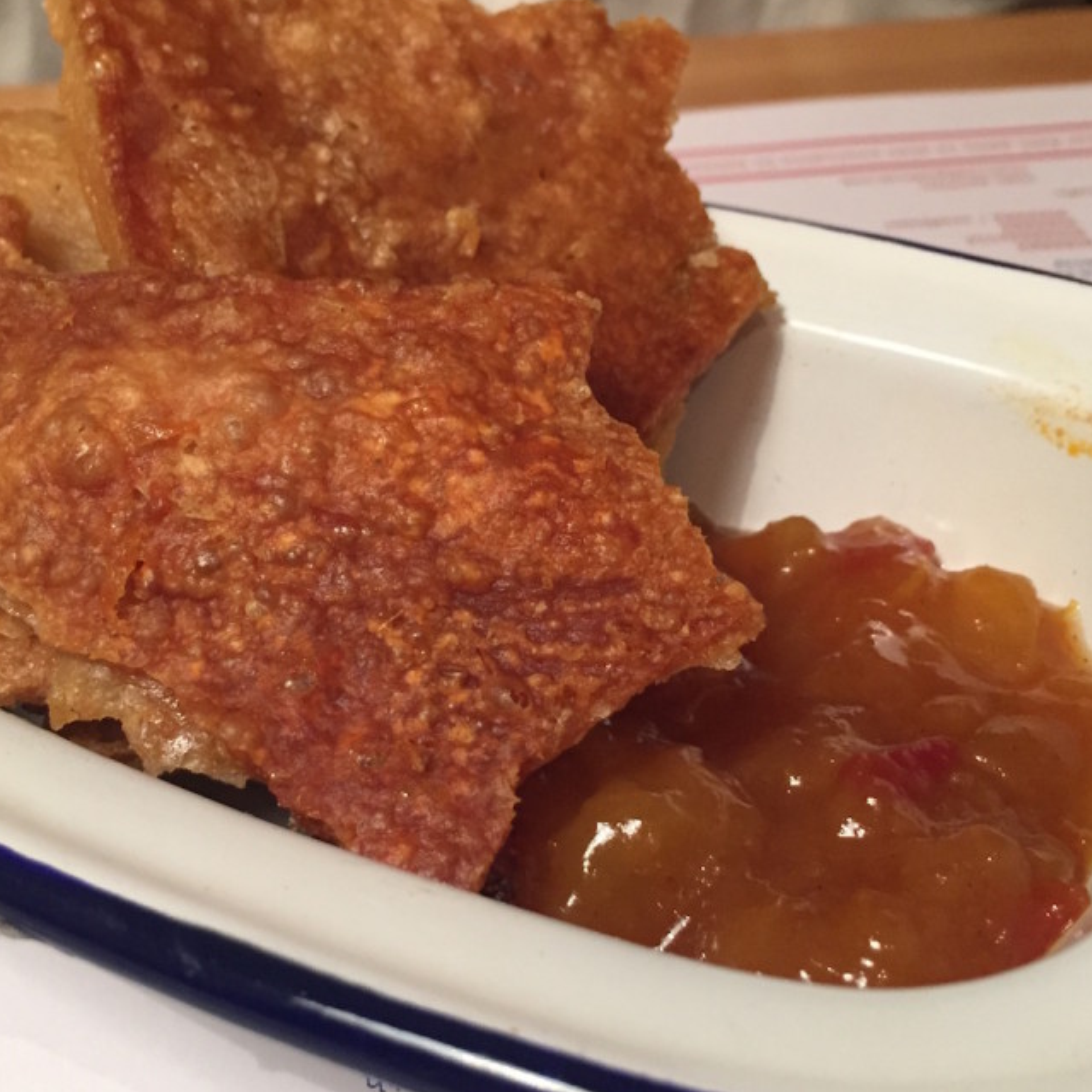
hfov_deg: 40.9
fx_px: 1463
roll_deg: +3.0
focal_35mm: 41
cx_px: 485
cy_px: 522
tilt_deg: -35.8
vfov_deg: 40.9
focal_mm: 4.15
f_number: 2.2
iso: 200
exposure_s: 1/33
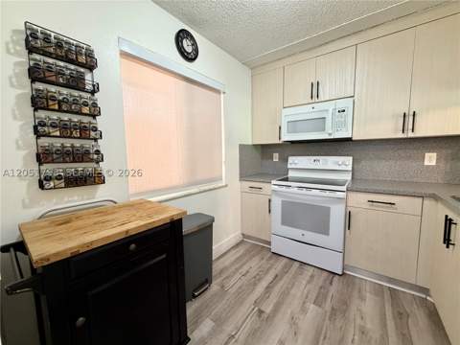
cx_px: 230
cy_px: 172
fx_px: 186
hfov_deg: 102.1
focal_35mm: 14
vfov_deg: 85.7
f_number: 2.2
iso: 320
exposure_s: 1/60
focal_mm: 2.22
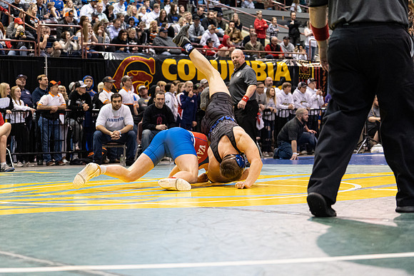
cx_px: 207
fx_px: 863
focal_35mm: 75
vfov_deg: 18.2
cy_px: 138
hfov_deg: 27.0
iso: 6400
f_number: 4
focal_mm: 75
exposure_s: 1/500
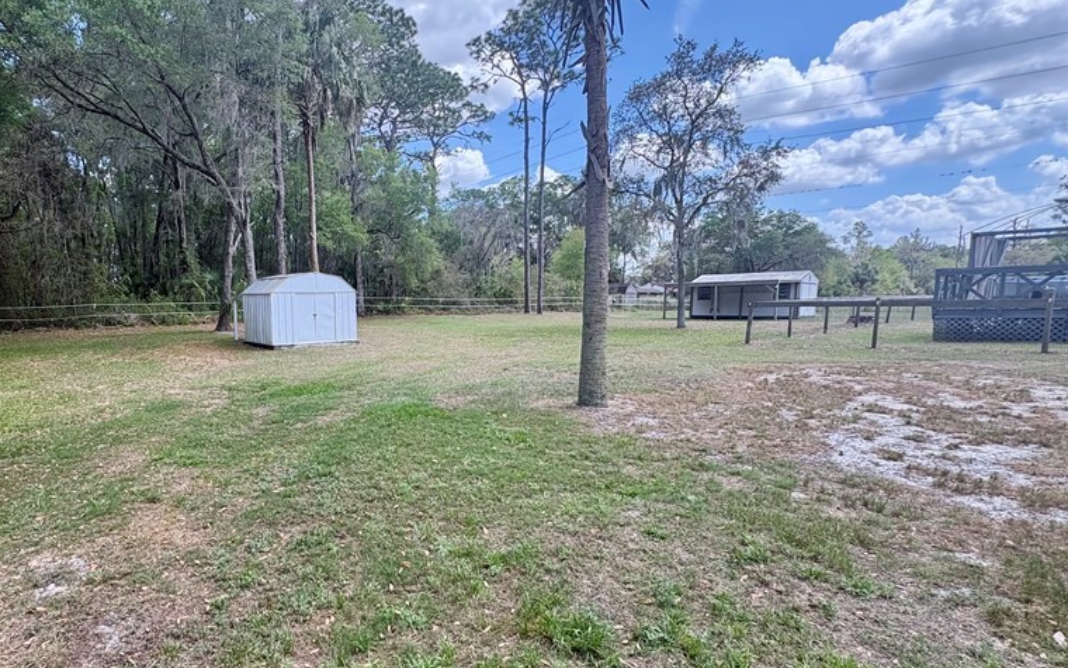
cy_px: 377
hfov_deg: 83.3
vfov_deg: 59.5
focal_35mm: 20
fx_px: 582
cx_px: 395
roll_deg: +2.1
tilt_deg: -6.6
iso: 64
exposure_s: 1/479
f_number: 2.2
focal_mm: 2.22
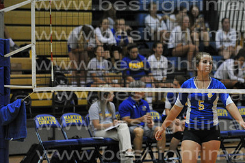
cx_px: 191
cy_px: 110
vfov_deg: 6.0
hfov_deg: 9.1
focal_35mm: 227
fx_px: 1543
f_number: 3.2
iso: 8000
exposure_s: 1/800
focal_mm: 140
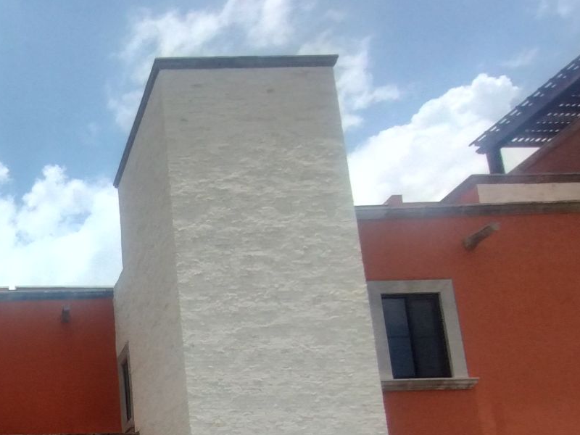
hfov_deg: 39.4
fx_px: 670
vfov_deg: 32.0
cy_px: 472
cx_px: -38
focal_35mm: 40
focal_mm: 1.66
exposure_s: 1/1748
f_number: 2.2
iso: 100
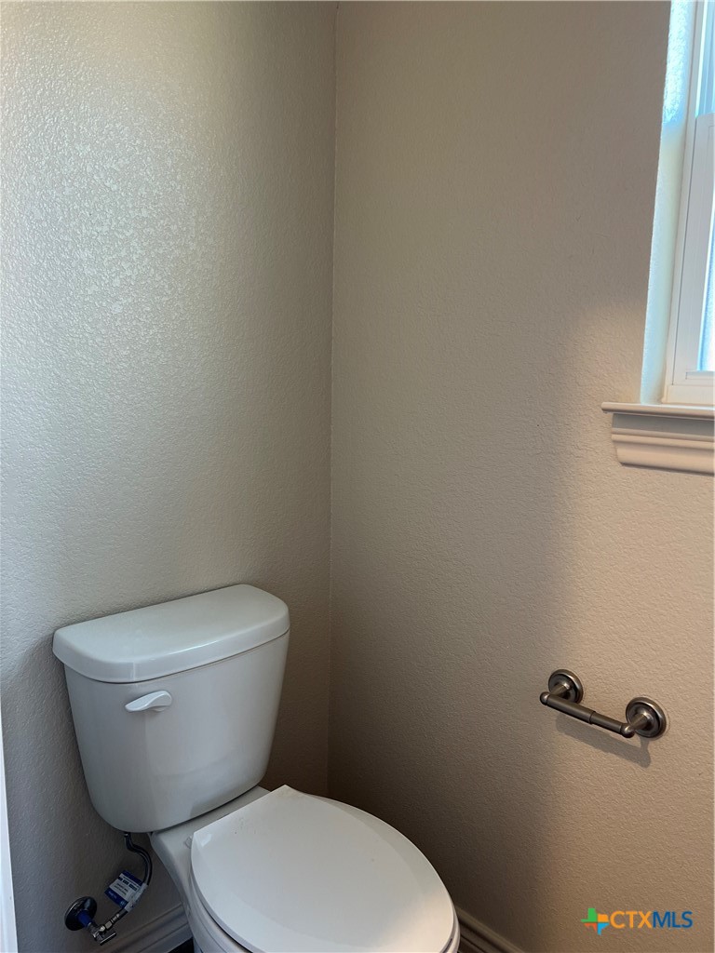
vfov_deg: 67.3
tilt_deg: -8.4
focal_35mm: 26
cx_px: 358
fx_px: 716
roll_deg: -0.8
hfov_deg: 53.1
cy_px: 476
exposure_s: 1/60
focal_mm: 5.7
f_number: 1.5
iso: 100
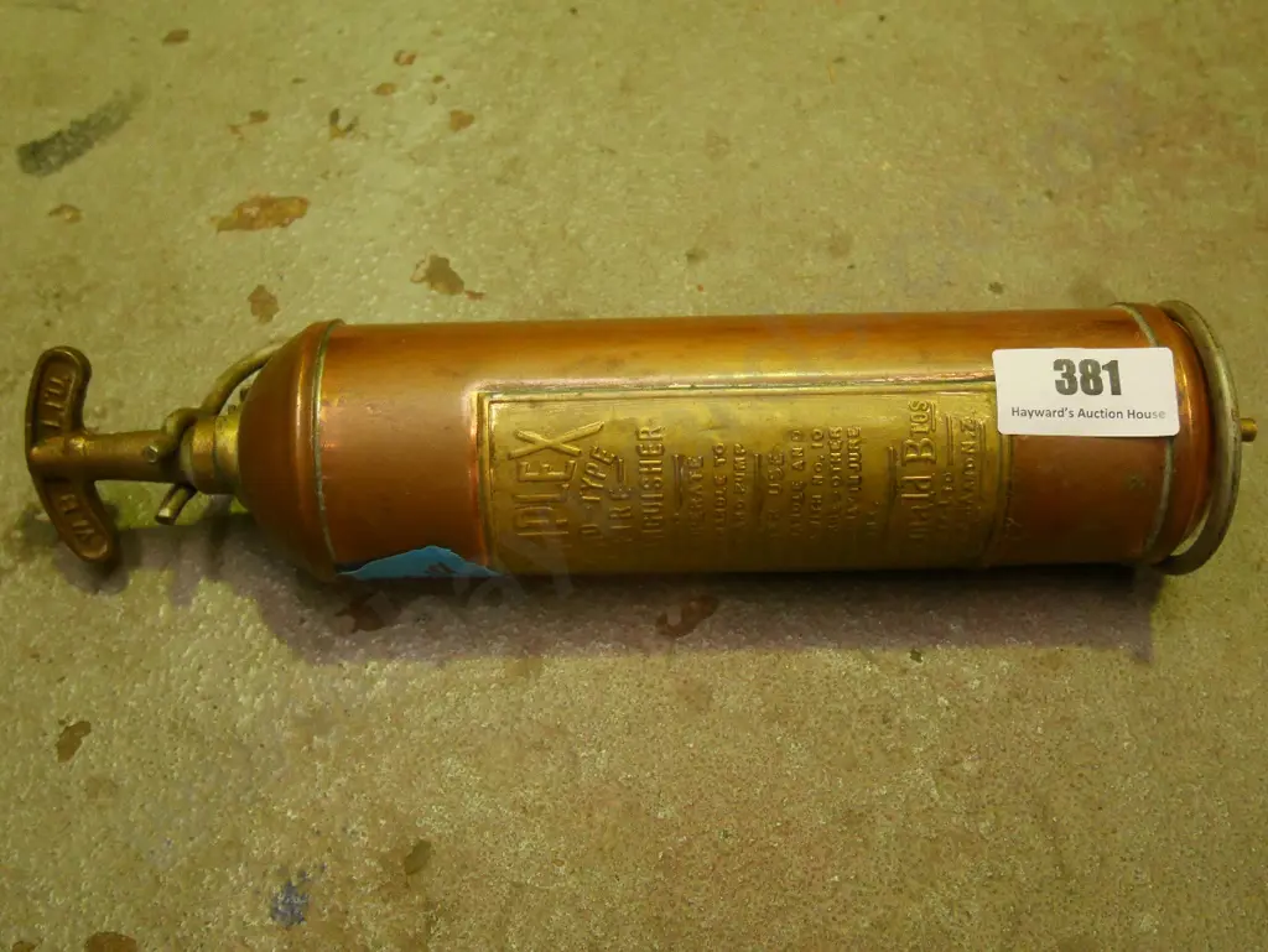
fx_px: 1246
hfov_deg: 53.9
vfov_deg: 41.8
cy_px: 476
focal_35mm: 34
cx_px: 634
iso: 3200
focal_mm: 17
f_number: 4
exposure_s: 1/160
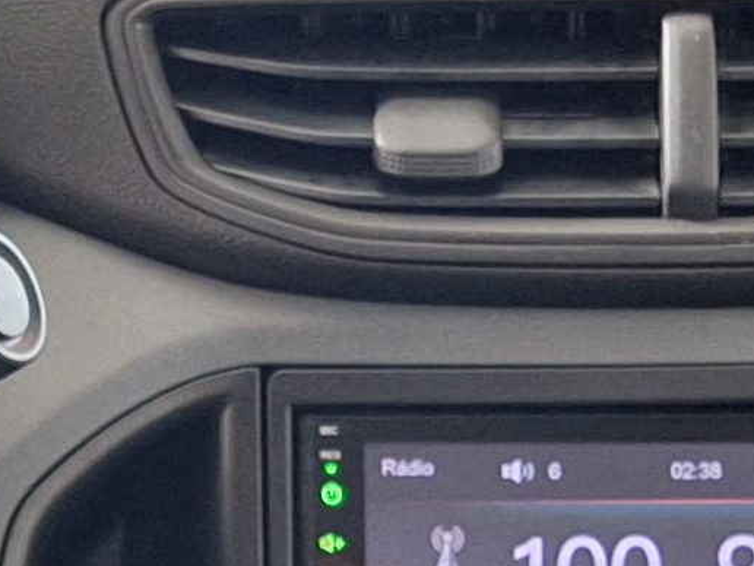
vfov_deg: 7.7
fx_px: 3964
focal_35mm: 182
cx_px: 460
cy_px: 1229
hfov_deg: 10.9
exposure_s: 1/20
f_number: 1.8
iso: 400
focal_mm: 5.54
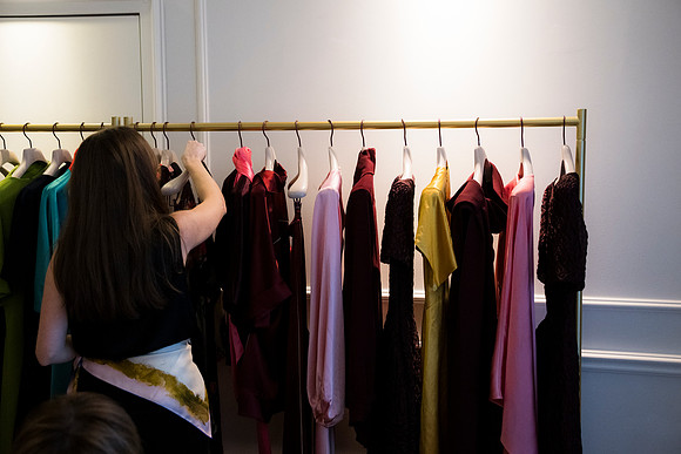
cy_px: 227
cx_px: 340
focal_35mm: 45
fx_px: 851
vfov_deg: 29.9
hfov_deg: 43.6
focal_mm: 45
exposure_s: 1/160
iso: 3200
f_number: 3.2
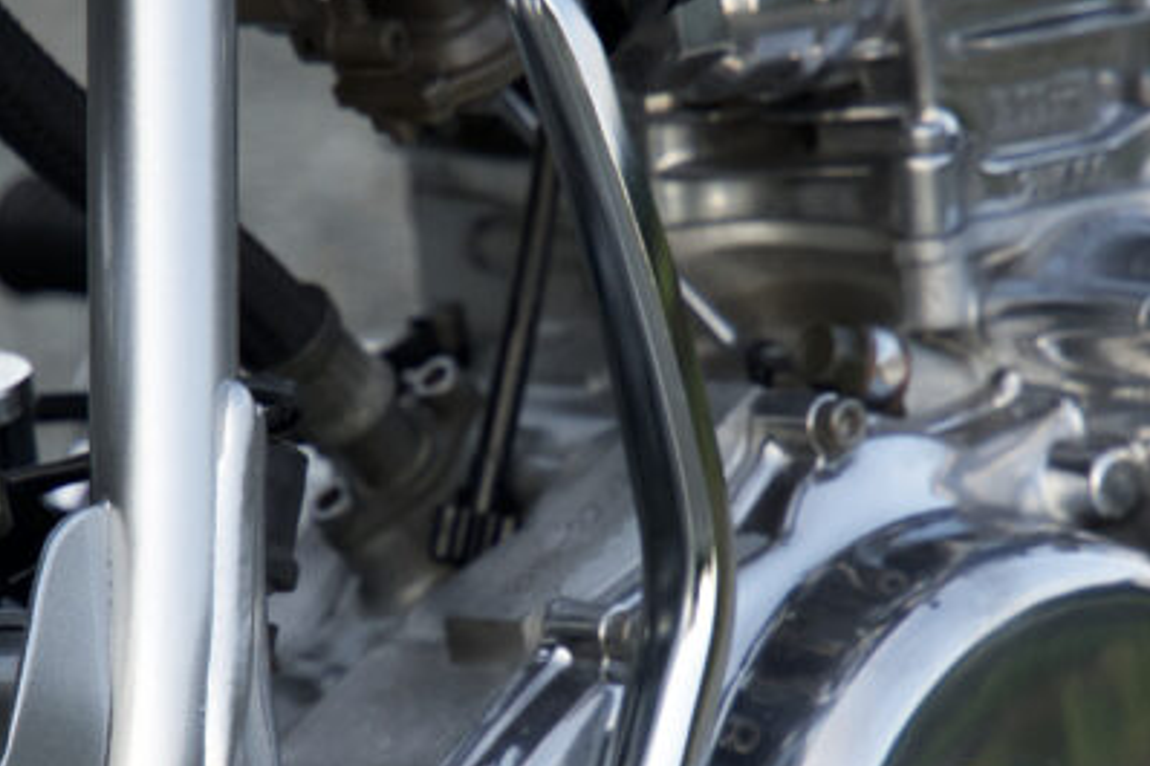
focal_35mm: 515
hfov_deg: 4.0
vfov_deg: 2.7
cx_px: 529
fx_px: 16444
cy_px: 470
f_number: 5.6
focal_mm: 200
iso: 800
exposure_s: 1/250
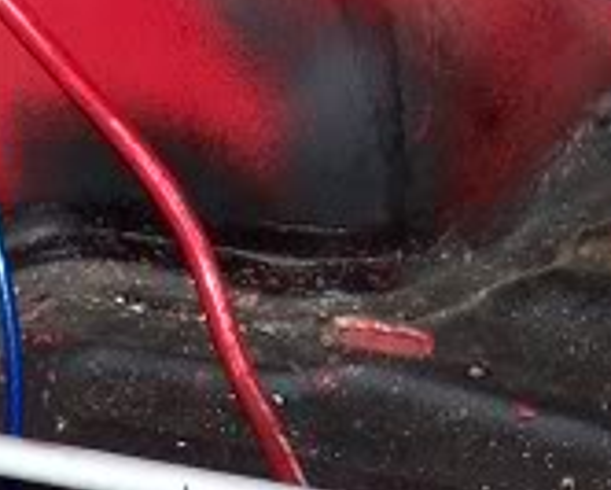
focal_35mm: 174
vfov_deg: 8.4
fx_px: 3148
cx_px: 199
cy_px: 1013
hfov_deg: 11.1
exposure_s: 1/60
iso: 200
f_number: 2.8
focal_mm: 7.8
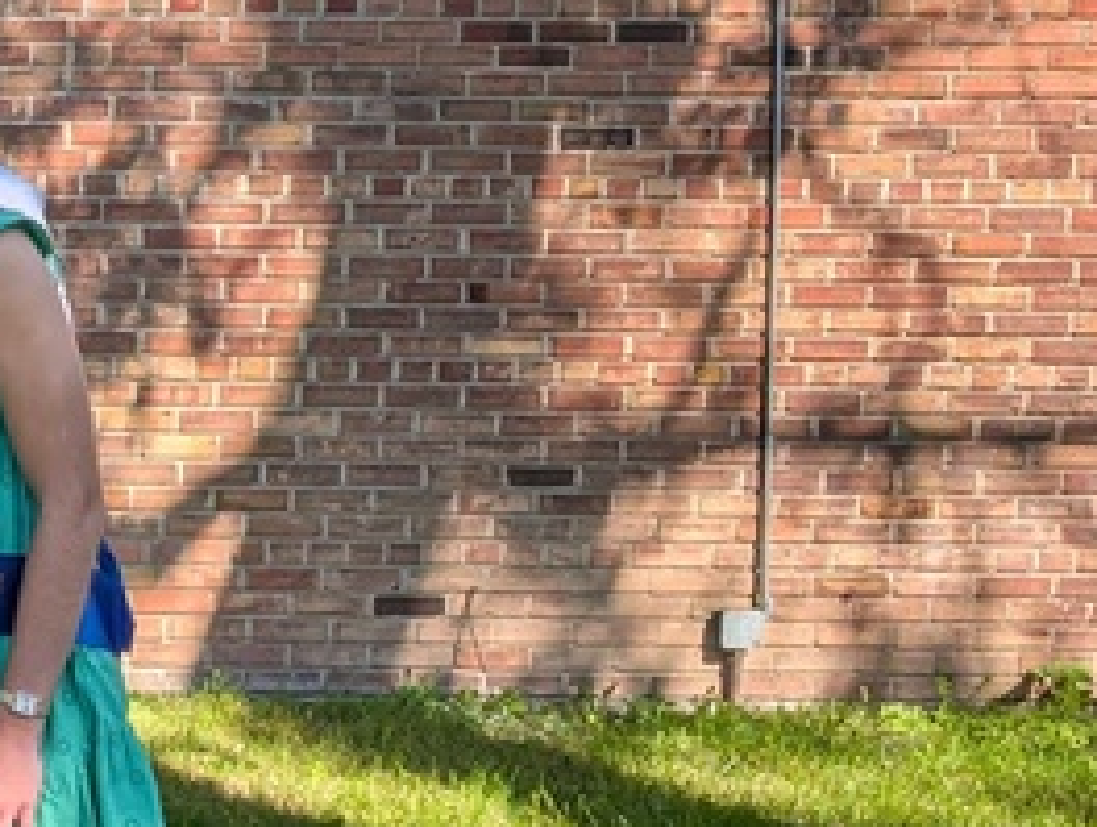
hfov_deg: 17.9
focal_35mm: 93
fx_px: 2953
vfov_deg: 15.9
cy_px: 310
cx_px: -731
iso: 22
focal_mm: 6.9
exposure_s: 1/4292
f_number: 1.68
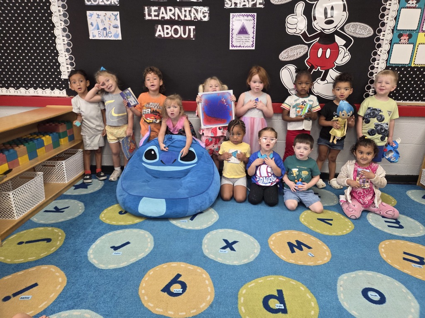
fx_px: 282
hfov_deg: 73.9
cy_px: 159
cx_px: 212
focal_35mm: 23
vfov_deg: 58.9
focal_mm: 5.4
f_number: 1.8
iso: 200
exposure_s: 1/120
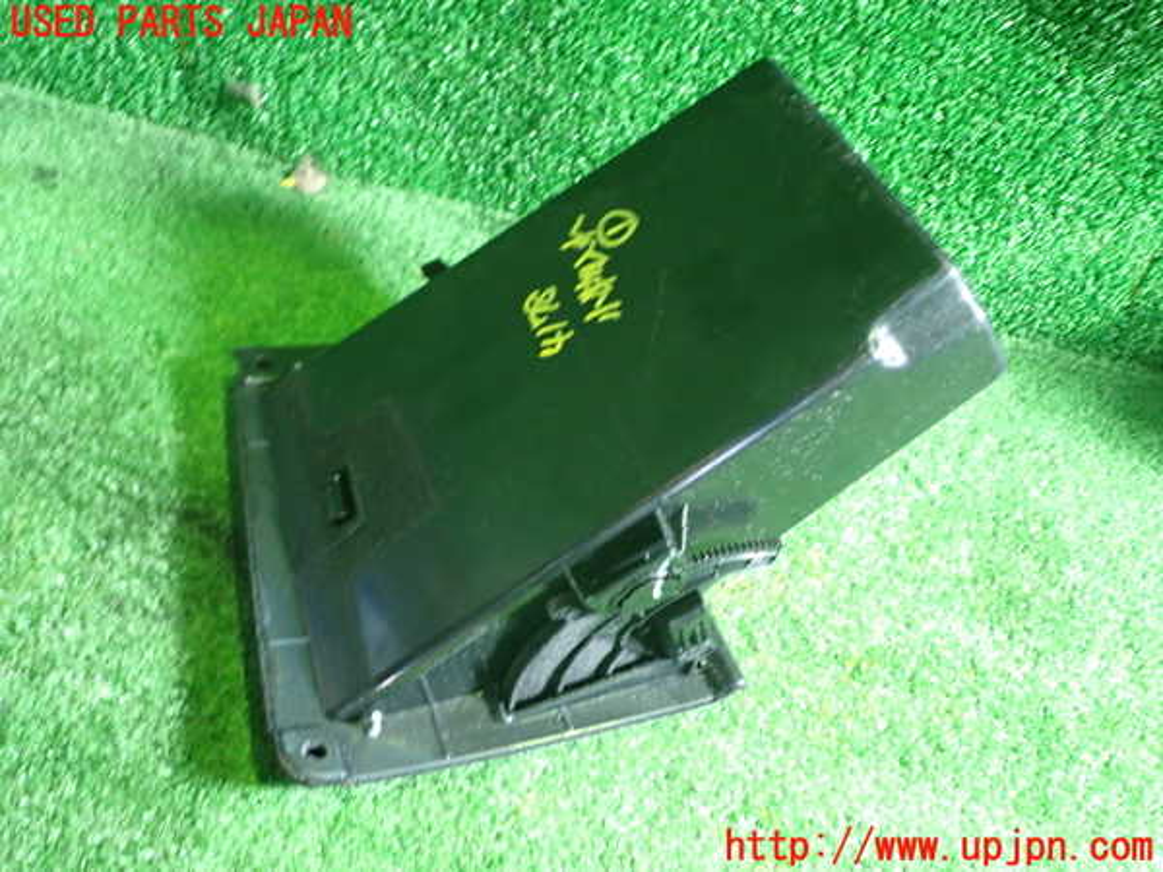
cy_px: 436
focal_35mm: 32
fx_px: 1075
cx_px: 582
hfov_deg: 56.8
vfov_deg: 44.2
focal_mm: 5.79
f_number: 2.4
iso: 800
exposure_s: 1/30
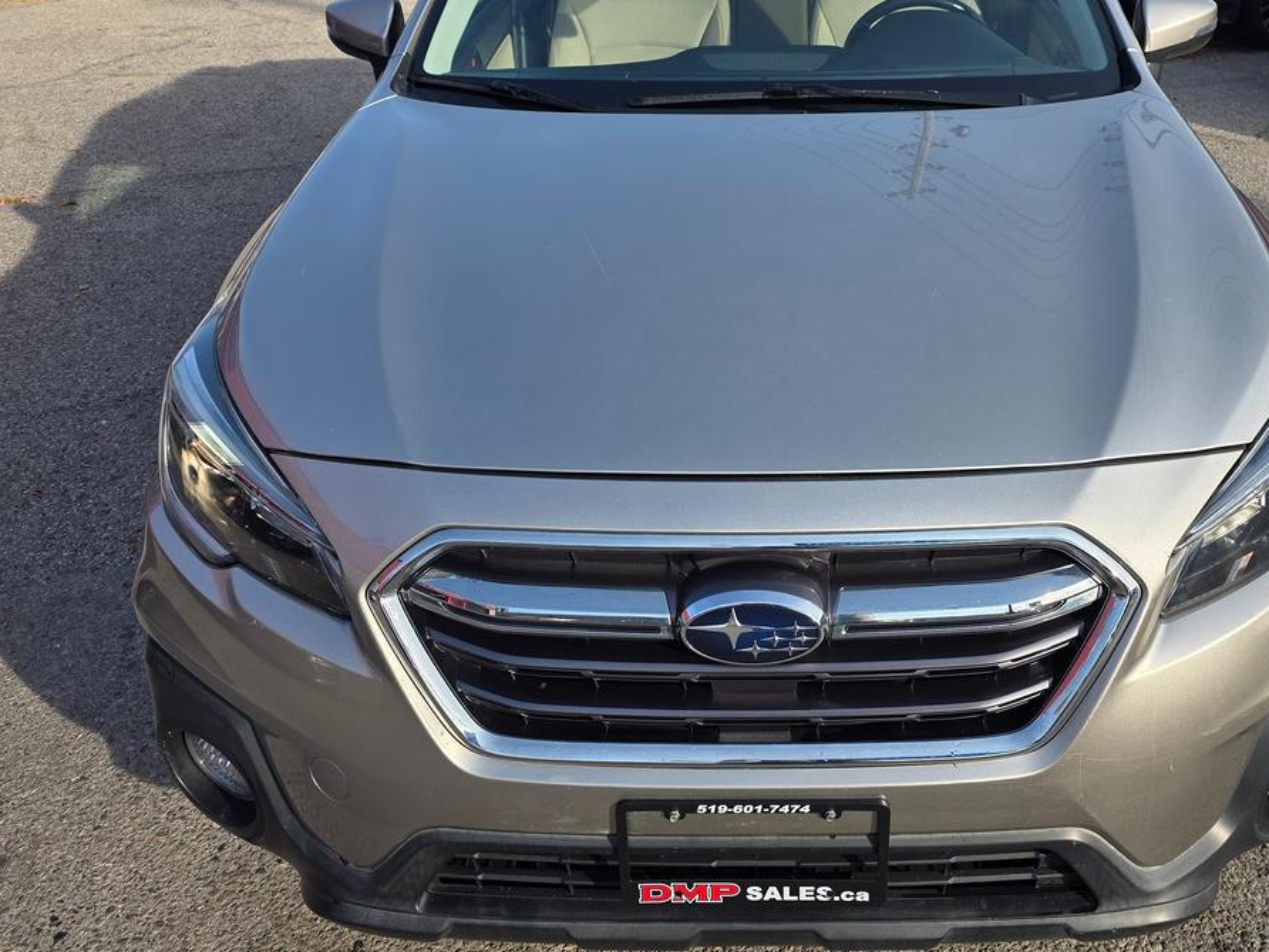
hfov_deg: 54.8
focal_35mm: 33
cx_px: 780
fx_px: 1210
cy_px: 353
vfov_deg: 42.6
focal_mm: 6.3
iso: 80
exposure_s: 1/2470
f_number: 1.7
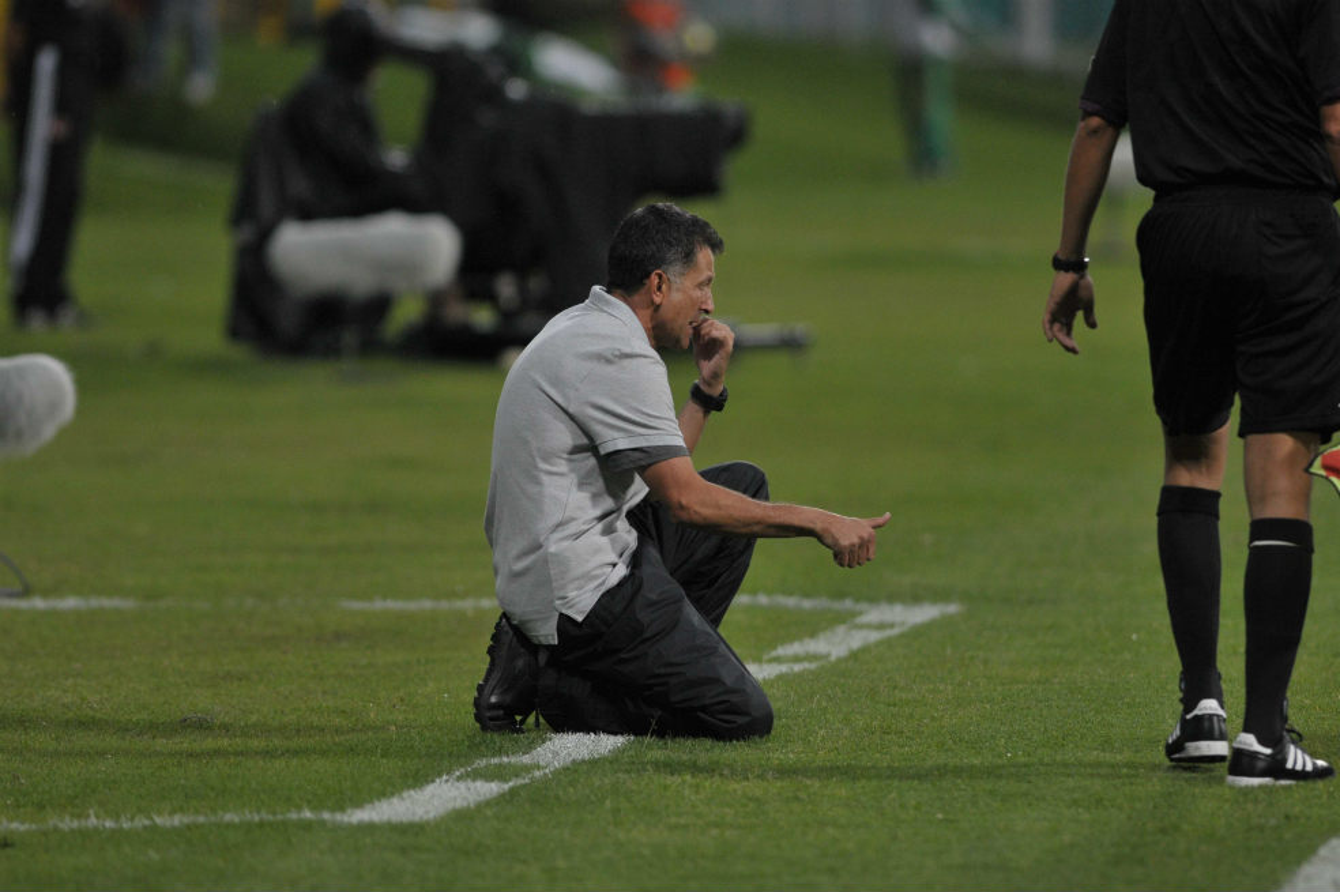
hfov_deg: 4.6
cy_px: 446
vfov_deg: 3.1
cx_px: 670
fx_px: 16741
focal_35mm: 450
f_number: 3.2
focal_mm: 300
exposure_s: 1/640
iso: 800
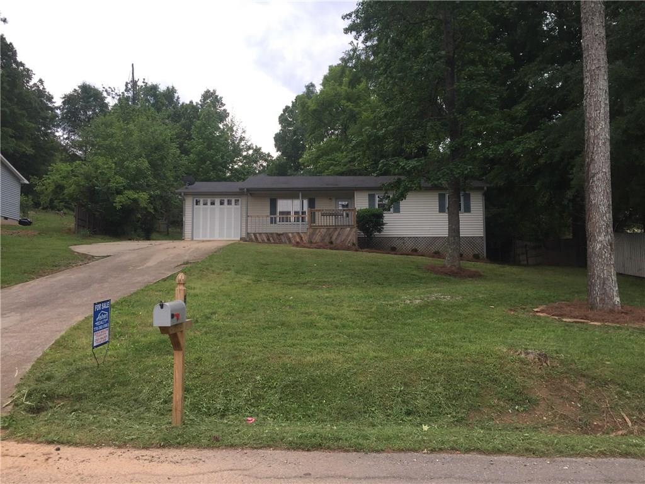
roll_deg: -0.2
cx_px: 322
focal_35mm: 29
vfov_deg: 48.2
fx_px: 540
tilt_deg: +5.7
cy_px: 242
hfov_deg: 61.7
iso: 32
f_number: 2.2
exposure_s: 1/648
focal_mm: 4.15
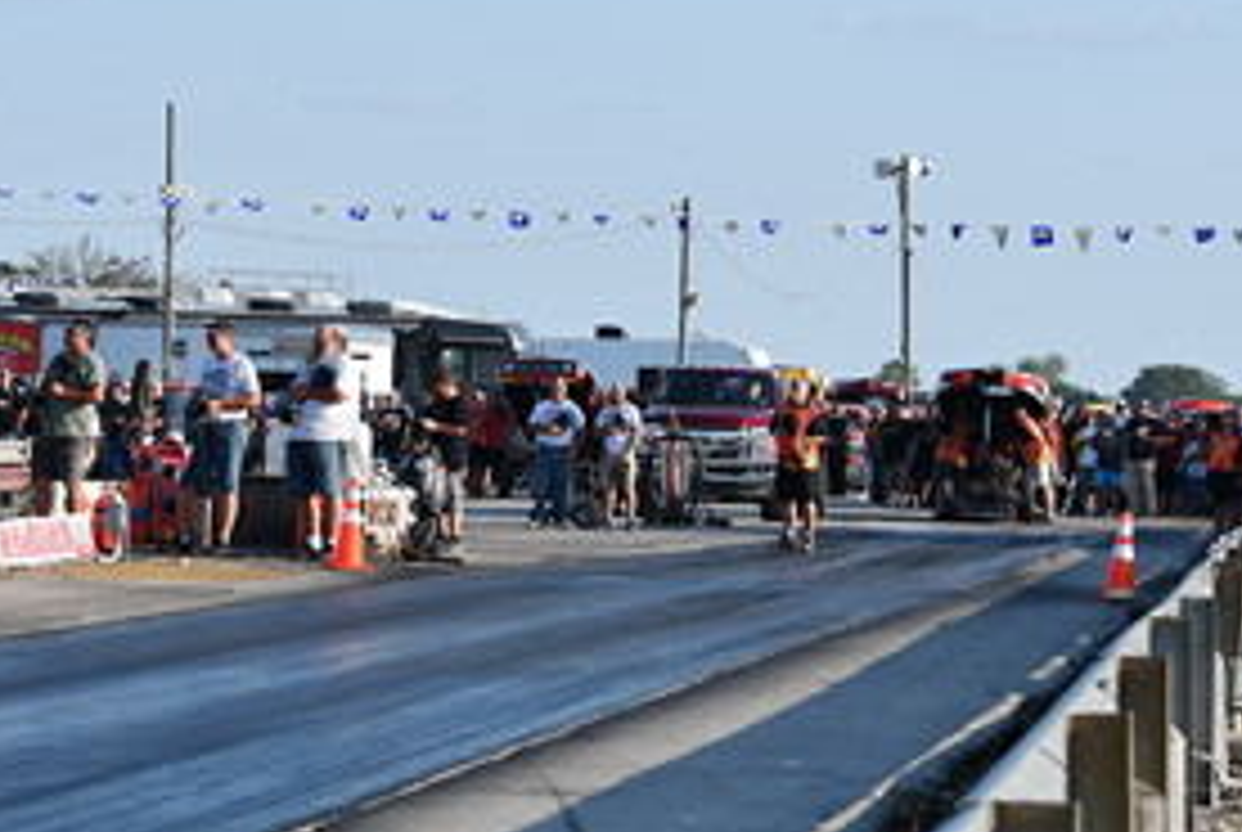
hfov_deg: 10.8
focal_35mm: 190
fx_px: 6565
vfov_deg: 7.3
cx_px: 711
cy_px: 360
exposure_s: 1/1000
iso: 160
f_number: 5.6
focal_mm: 70
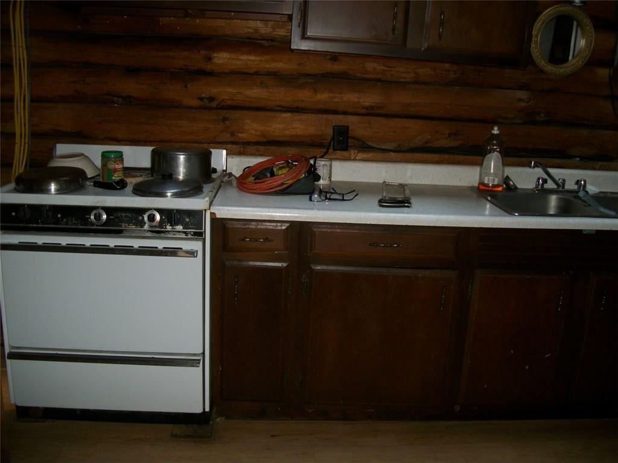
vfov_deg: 44.2
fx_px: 571
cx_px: 309
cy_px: 232
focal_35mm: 32
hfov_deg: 56.8
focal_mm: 5.7
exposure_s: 1/30
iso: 80
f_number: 2.9
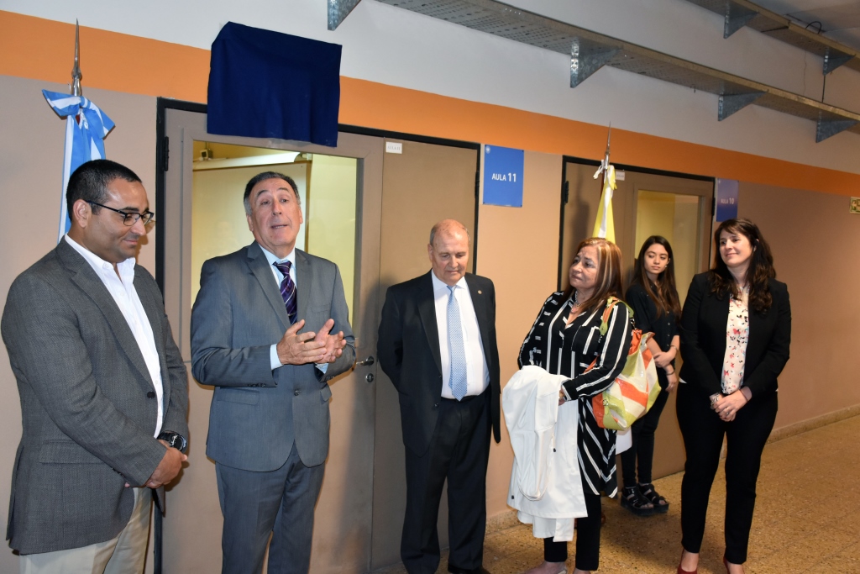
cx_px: 430
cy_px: 287
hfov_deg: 57.2
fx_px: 788
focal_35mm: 33
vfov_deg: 40.0
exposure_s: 1/60
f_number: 3.5
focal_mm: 22
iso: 1400
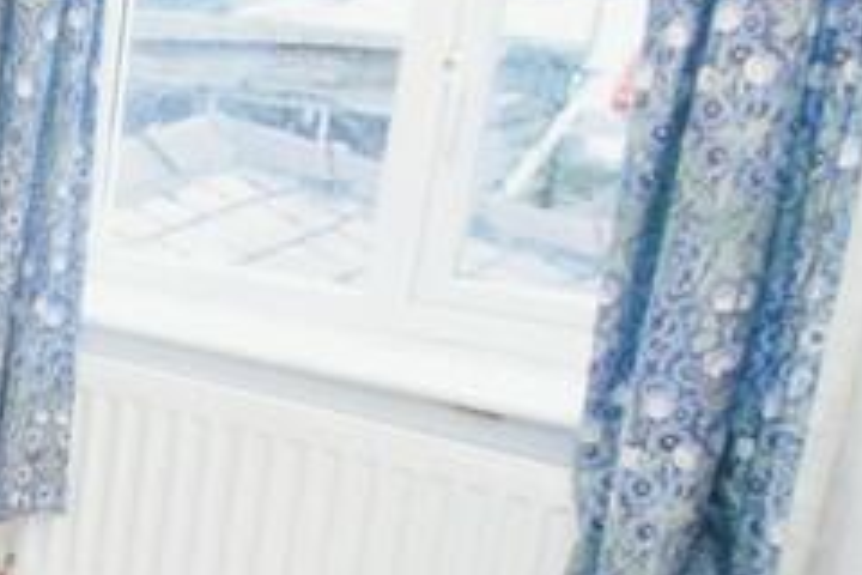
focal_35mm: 64
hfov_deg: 23.2
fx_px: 1532
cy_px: 372
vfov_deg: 21.2
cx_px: -528
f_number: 3.5
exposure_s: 1/60
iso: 5000
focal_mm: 10
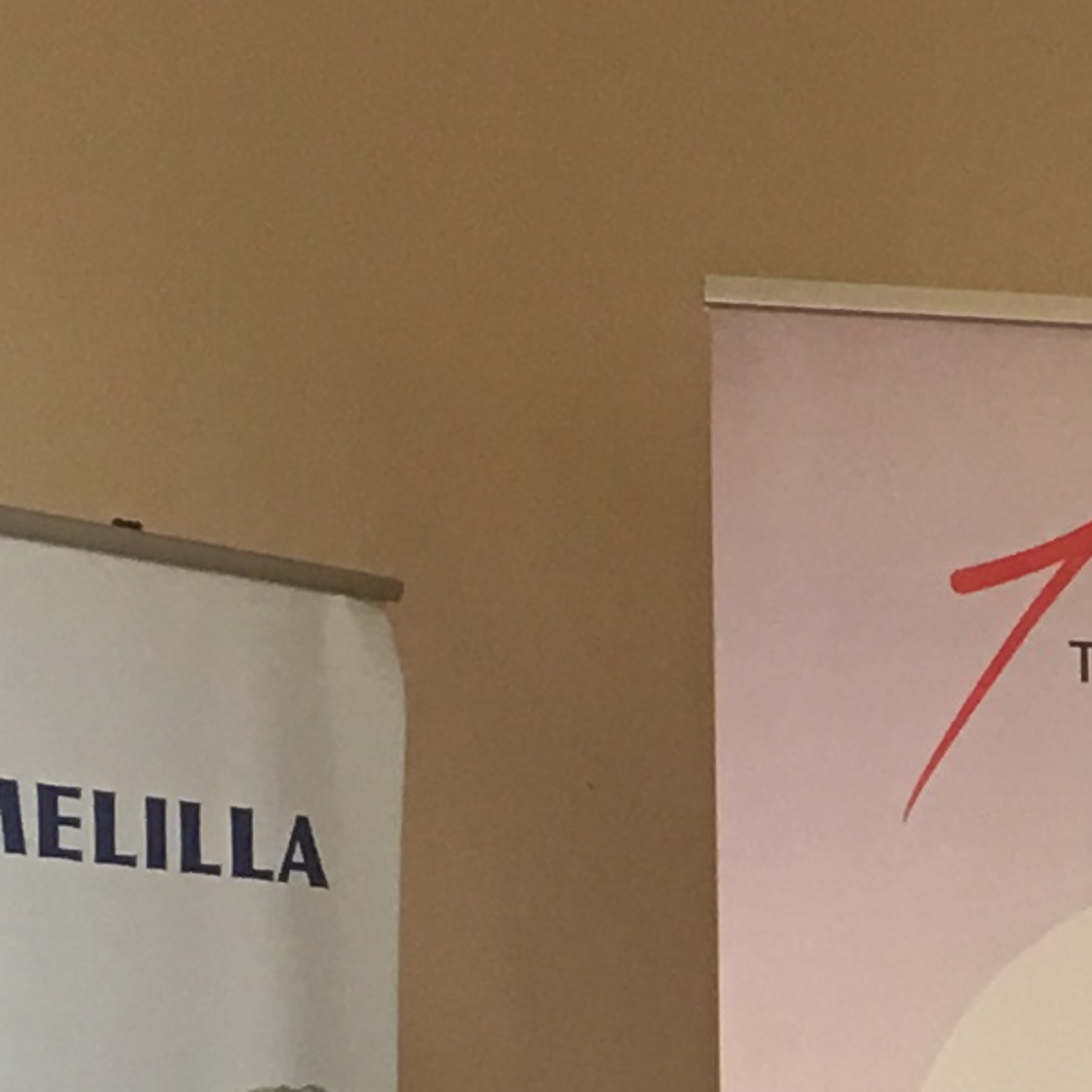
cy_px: 1372
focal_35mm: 171
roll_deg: +0.2
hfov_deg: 9.5
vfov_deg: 10.0
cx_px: 2180
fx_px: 6103
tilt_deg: +0.8
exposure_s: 1/17
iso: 50
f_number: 2.2
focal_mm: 4.15
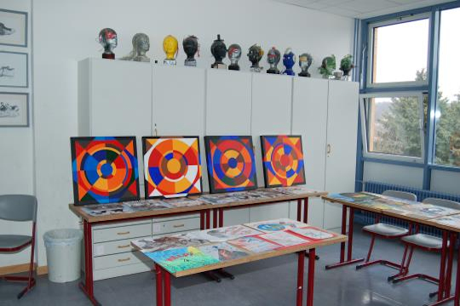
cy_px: 153
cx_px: 230
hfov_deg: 57.2
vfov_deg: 40.0
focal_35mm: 33
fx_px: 422
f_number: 4.5
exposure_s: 1/80
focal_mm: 22
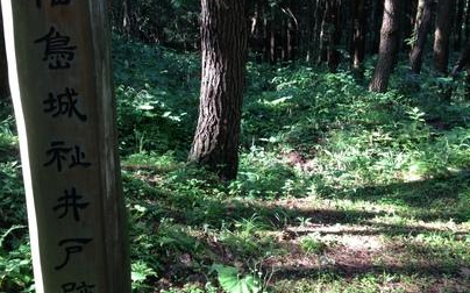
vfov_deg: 31.2
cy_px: 145
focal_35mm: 41
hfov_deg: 48.2
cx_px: 220
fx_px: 525
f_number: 2.4
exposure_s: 1/40
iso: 50
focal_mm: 4.13
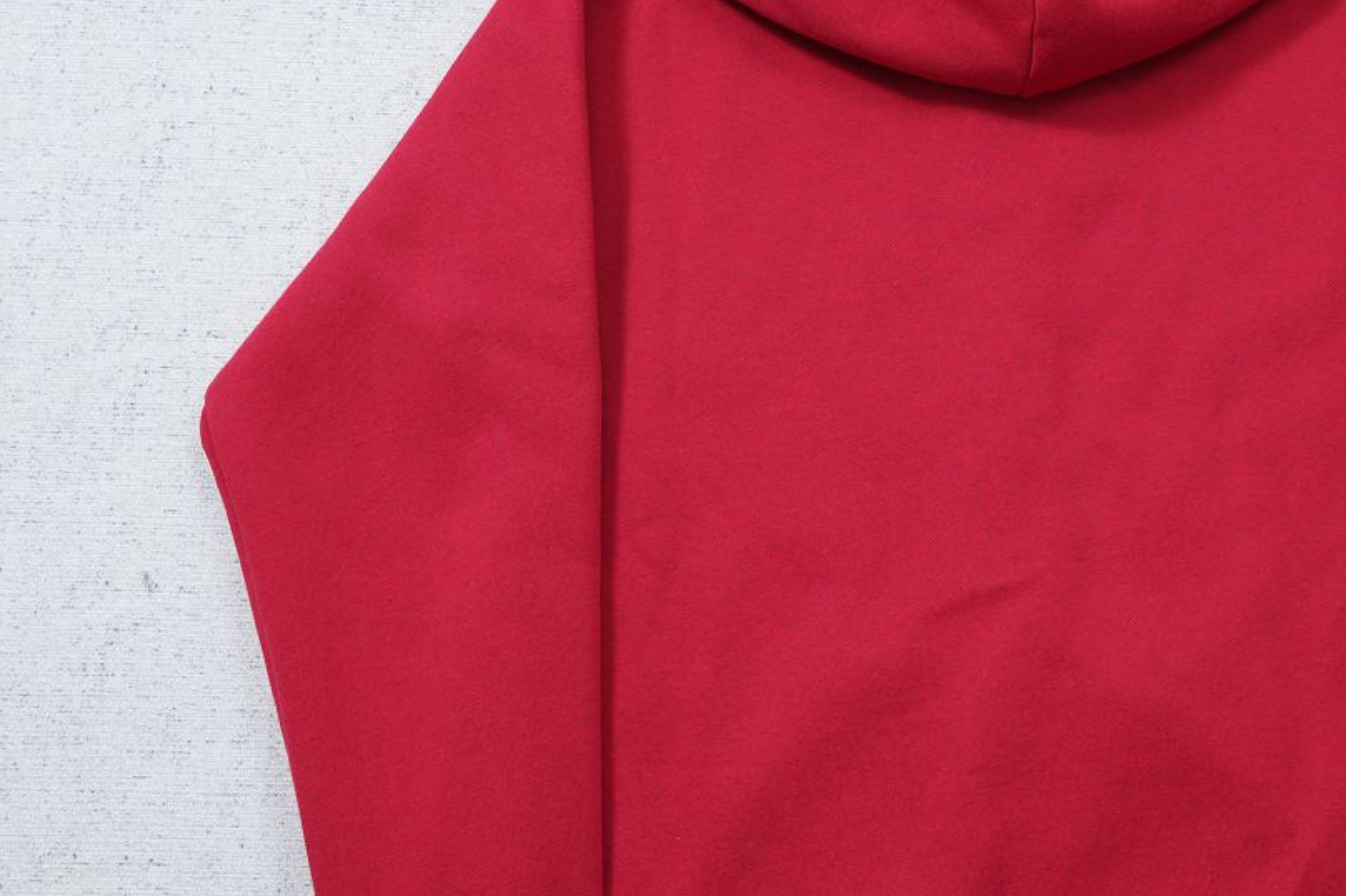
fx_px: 2429
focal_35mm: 65
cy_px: 486
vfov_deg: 20.9
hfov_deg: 30.5
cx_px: 988
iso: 1600
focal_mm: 35
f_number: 10
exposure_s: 1/100
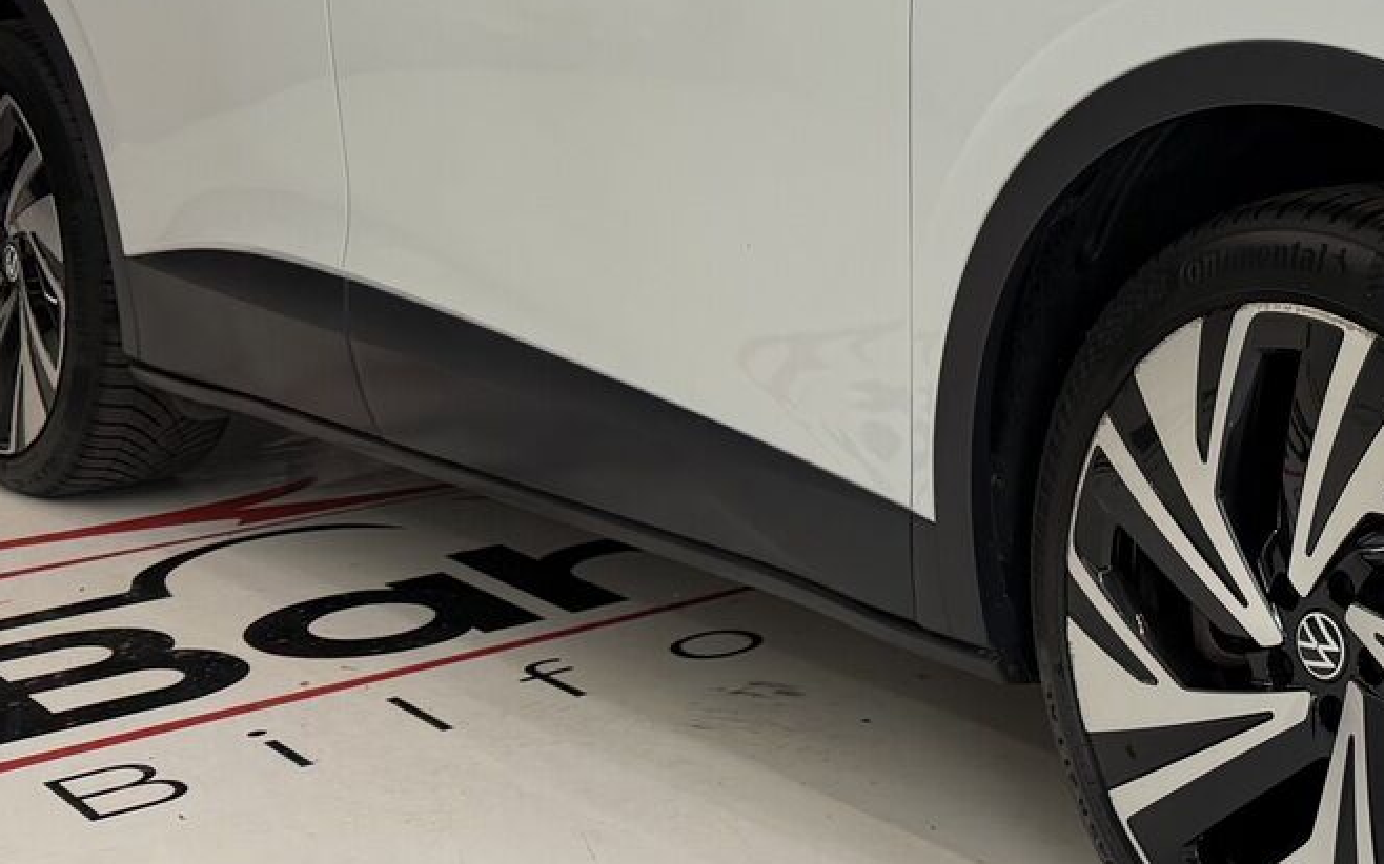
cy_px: 109
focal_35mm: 66
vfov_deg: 19.4
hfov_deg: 28.6
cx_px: 1473
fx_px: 2489
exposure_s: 1/351
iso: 80
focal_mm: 6.76
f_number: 1.78
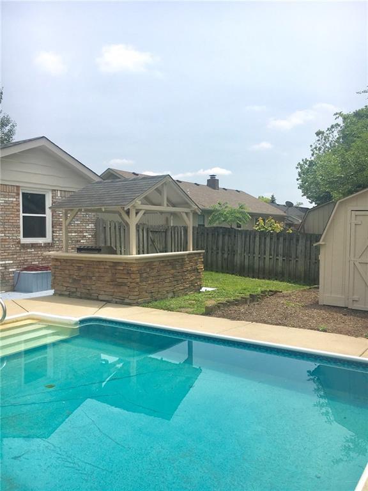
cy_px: 246
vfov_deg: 61.7
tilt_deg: -1.8
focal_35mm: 29
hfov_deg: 48.2
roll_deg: -0.2
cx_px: 184
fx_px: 411
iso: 25
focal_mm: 4.15
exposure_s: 1/2564
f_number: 2.2
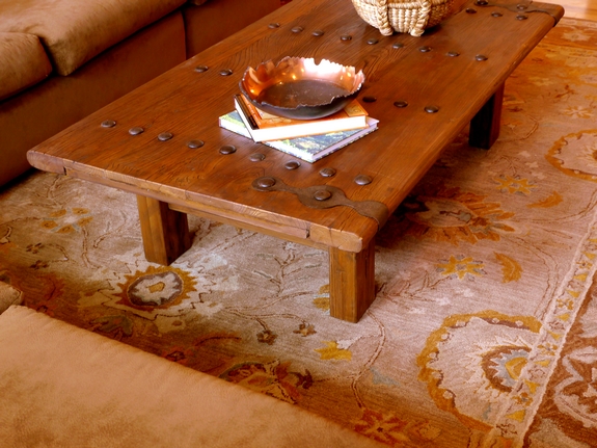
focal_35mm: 50
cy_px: 224
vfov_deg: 29.1
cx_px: 298
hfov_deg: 38.2
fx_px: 862
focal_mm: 25
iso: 400
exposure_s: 1/13
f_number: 4.5
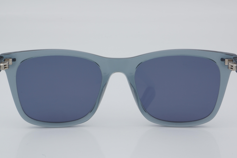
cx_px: 118
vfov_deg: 16.6
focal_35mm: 82
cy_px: 79
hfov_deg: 24.6
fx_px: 543
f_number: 32
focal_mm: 55
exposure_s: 1/4
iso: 100
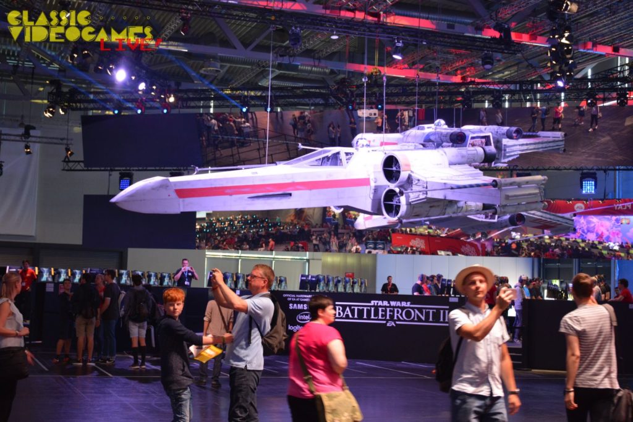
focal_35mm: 52
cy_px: 211
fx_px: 923
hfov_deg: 37.8
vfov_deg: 25.8
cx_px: 316
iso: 900
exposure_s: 1/30
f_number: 4.2
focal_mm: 35
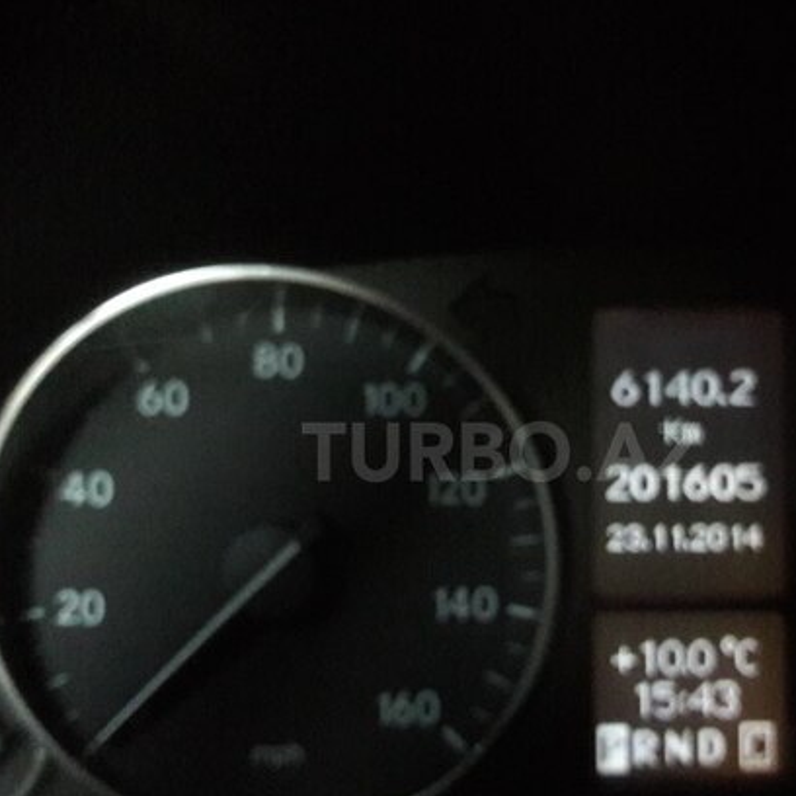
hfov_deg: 41.5
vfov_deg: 41.8
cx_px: 501
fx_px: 1041
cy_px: 452
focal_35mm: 40
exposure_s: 1/17
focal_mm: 3.7
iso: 800
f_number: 1.9
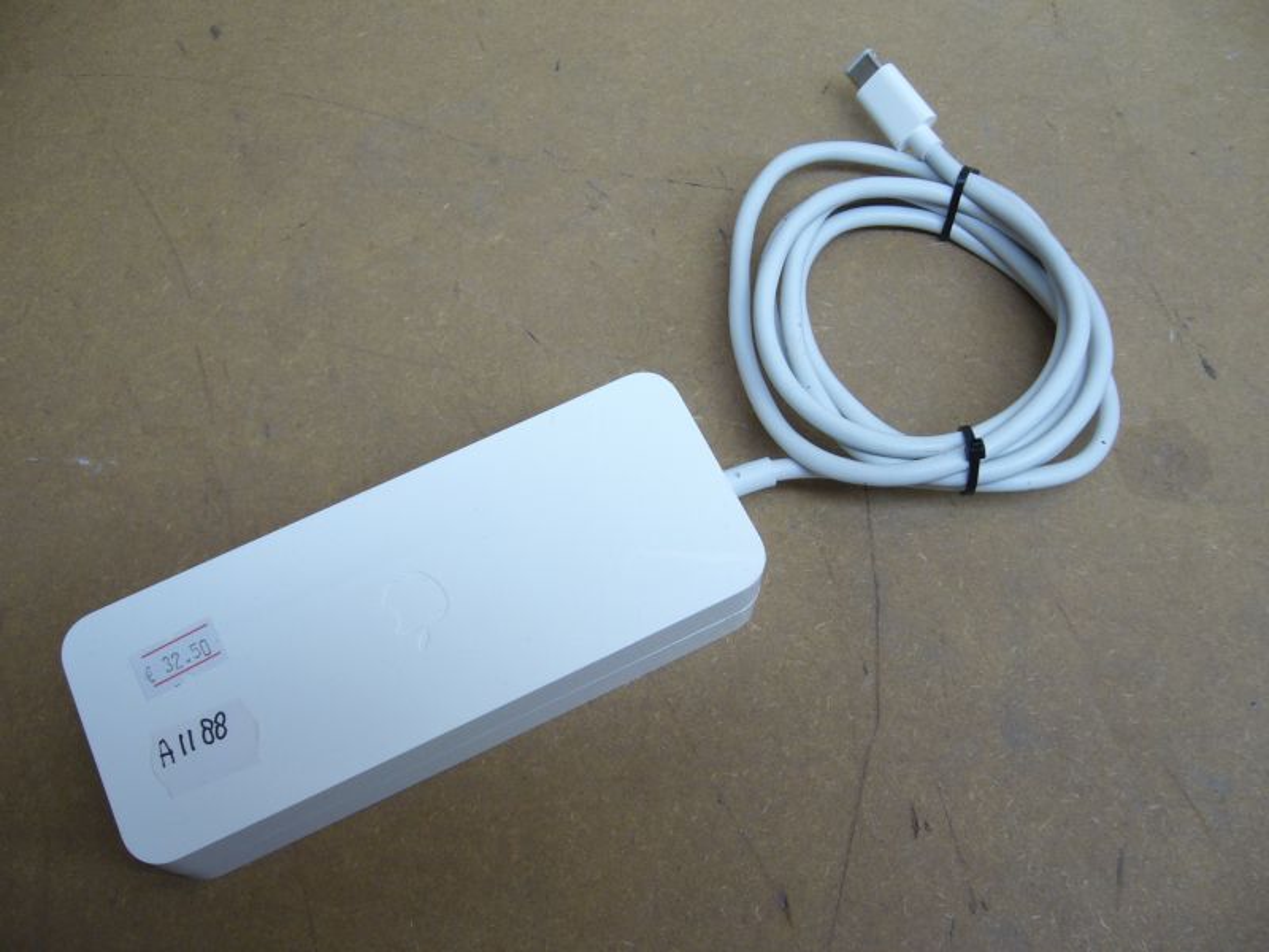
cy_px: 476
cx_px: 634
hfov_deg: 52.6
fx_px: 1283
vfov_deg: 40.7
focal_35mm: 35
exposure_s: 1/25
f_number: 2.8
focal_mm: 5.8
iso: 80
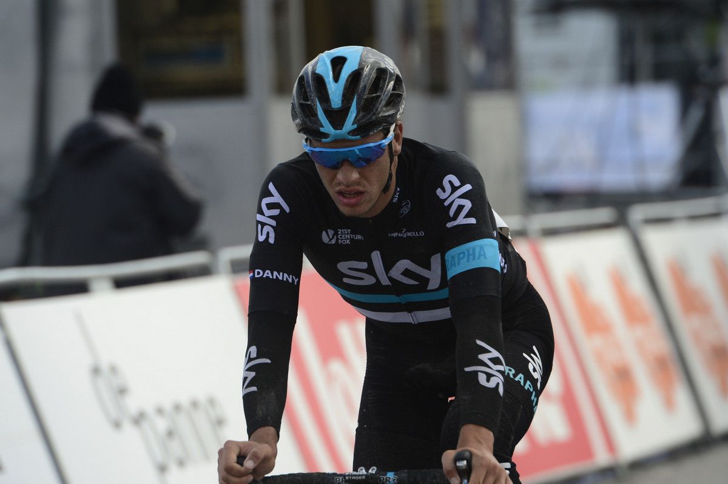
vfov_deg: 3.4
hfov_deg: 5.2
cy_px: 242
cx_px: 364
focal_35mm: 400
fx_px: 8082
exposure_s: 1/1000
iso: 1000
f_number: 8
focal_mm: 400
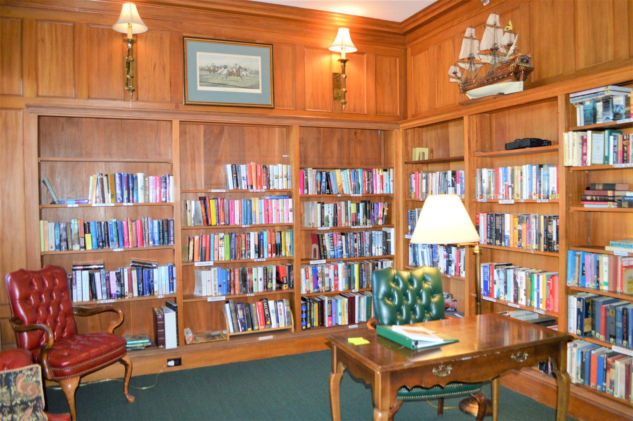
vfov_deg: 47.8
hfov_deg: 67.4
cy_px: 210
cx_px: 316
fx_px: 474
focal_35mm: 27
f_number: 3.5
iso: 1000
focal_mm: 18
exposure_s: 1/60
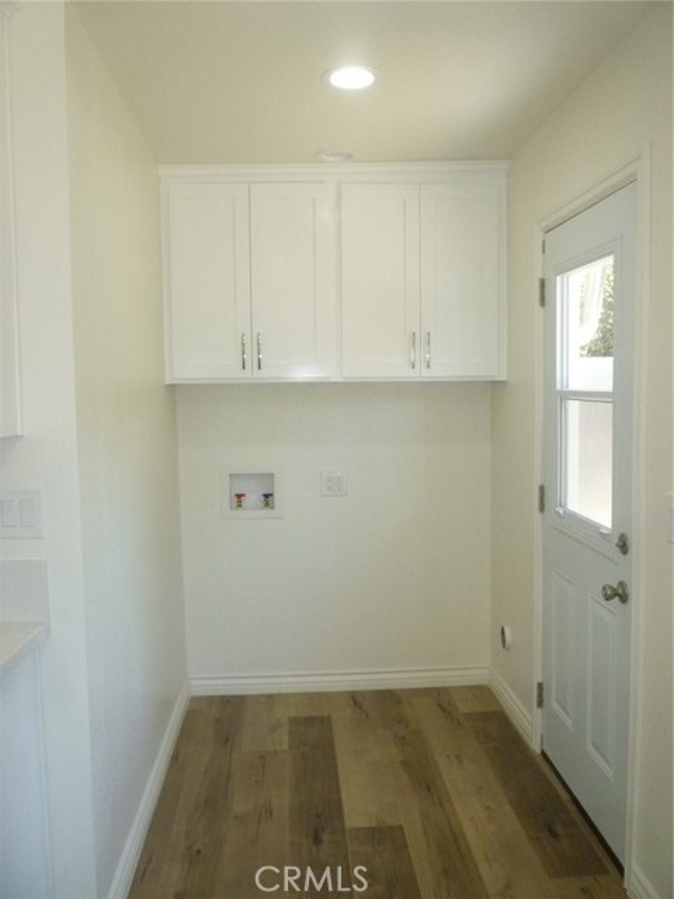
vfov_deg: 61.7
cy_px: 450
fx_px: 753
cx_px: 337
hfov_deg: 48.2
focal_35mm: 29
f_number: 3.3
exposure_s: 1/200
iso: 400
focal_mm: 5.2
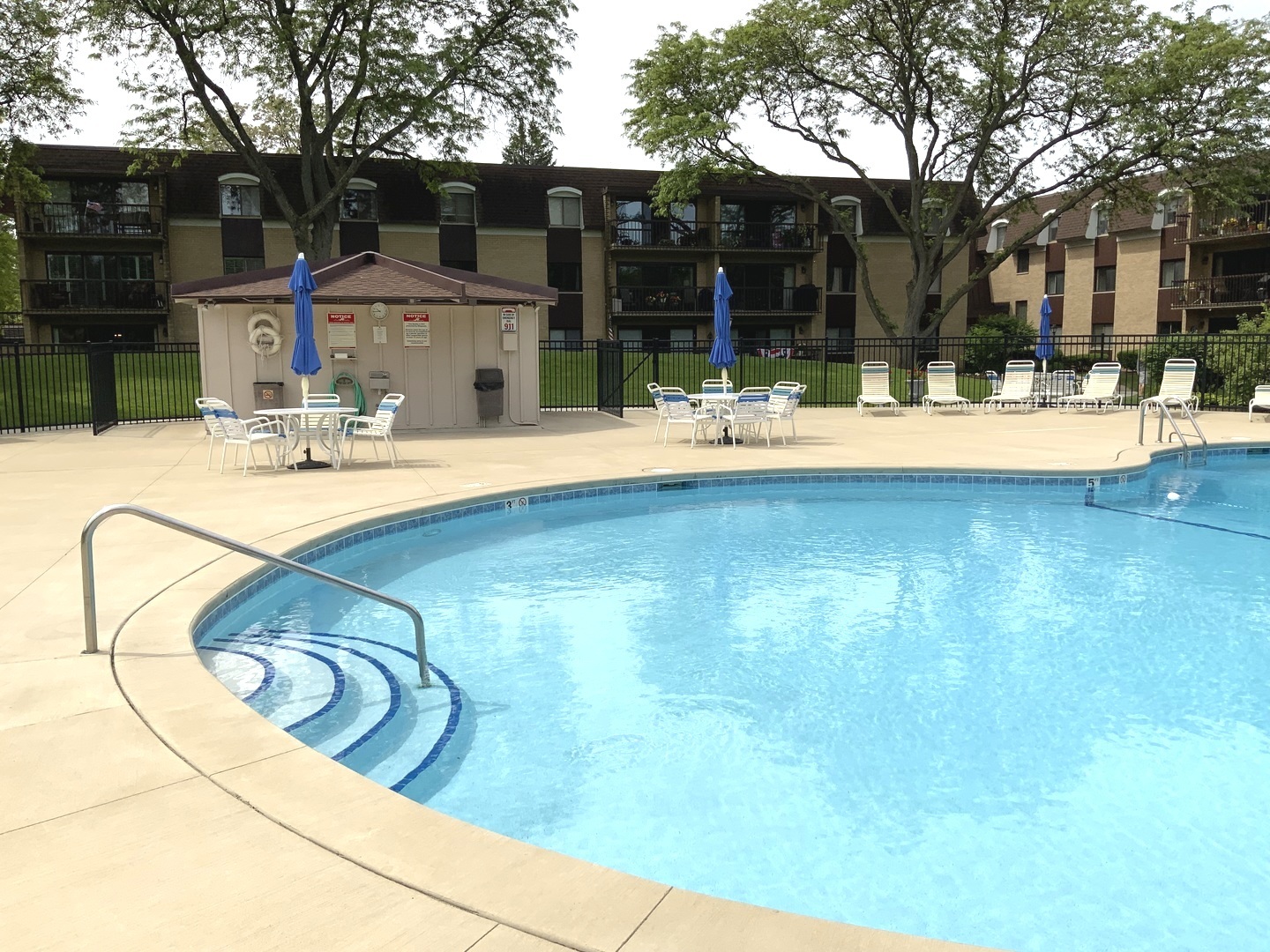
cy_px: 476
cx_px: 635
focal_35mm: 29
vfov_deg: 48.2
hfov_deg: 61.7
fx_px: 1064
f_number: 1.8
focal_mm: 3
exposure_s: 1/2801
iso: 16
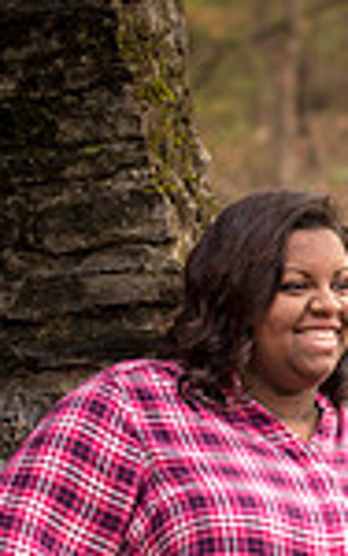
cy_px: 665
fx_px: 4907
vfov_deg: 6.4
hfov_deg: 4.0
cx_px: 685
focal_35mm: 324
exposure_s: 1/100
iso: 200
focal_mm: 82
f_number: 2.8
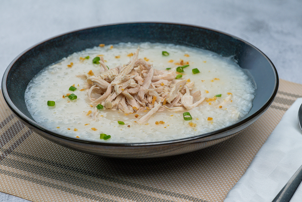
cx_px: 151
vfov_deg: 13.0
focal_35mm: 105
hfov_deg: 19.5
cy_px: 101
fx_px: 881
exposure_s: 1/160
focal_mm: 105
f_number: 10
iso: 500
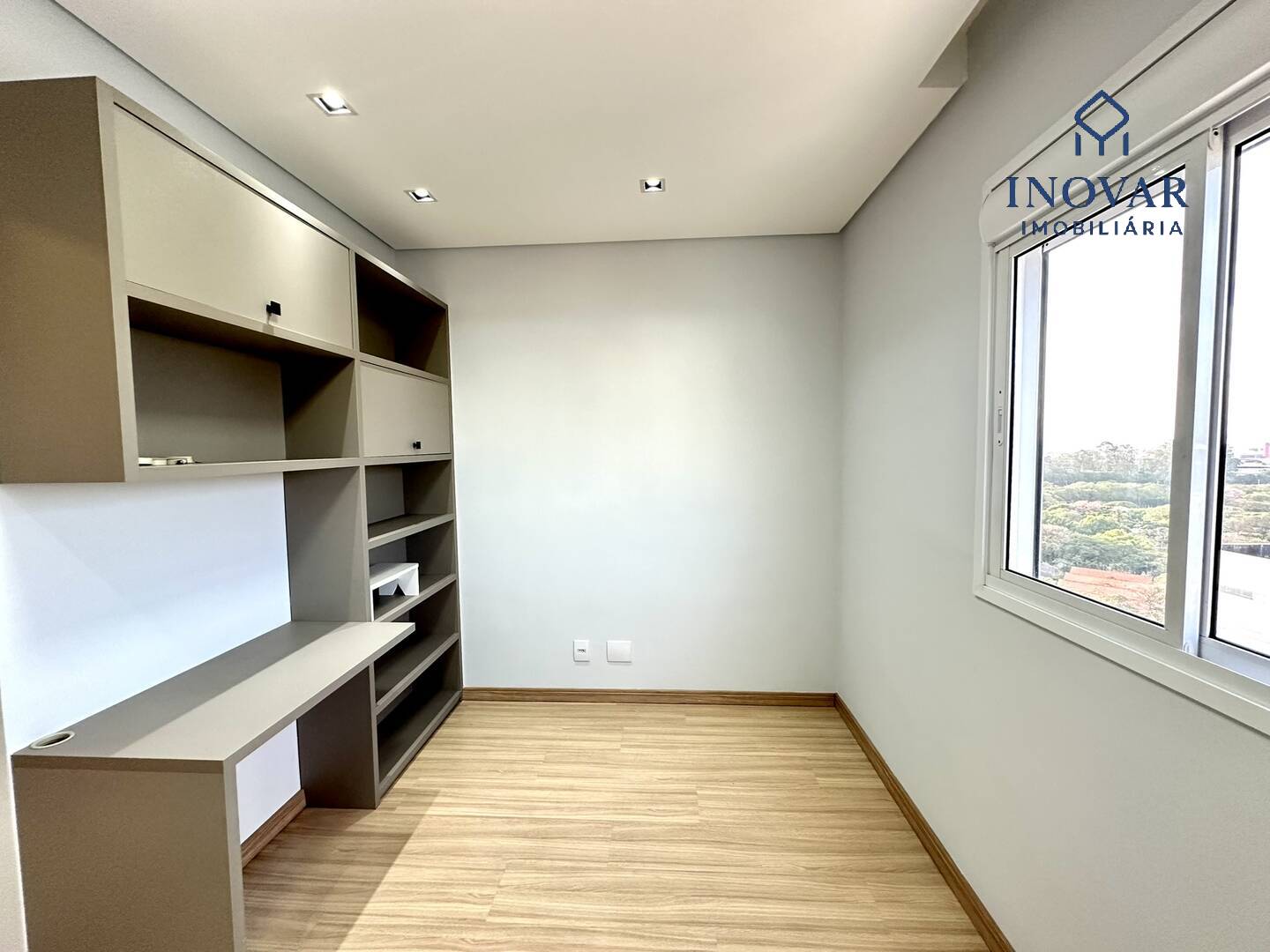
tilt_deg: -4.2
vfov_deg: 85.7
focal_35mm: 14
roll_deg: +0.3
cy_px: 476
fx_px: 514
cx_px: 635
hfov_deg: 102.1
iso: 200
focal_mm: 2.22
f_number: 2.2
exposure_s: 1/120
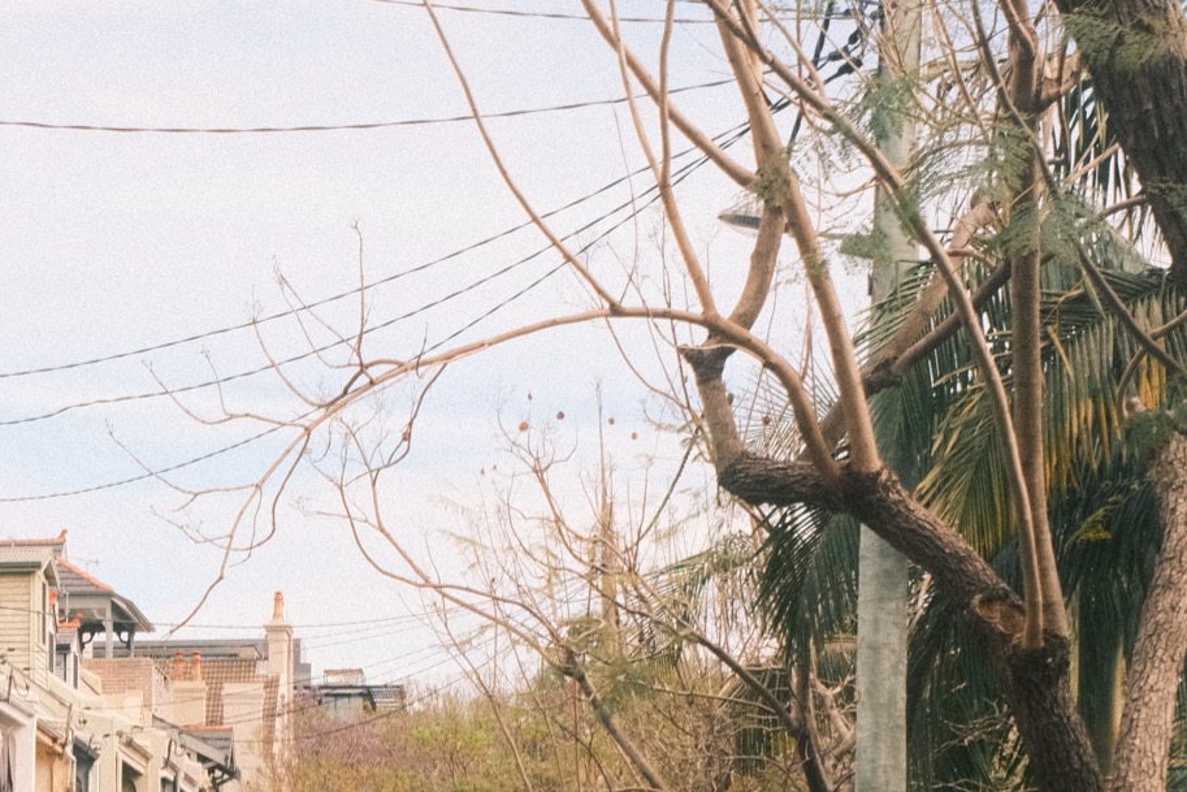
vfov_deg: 14.6
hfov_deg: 21.2
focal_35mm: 92
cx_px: -49
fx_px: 3034
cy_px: 847
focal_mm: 28
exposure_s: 1/4000
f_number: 4.5
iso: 2000
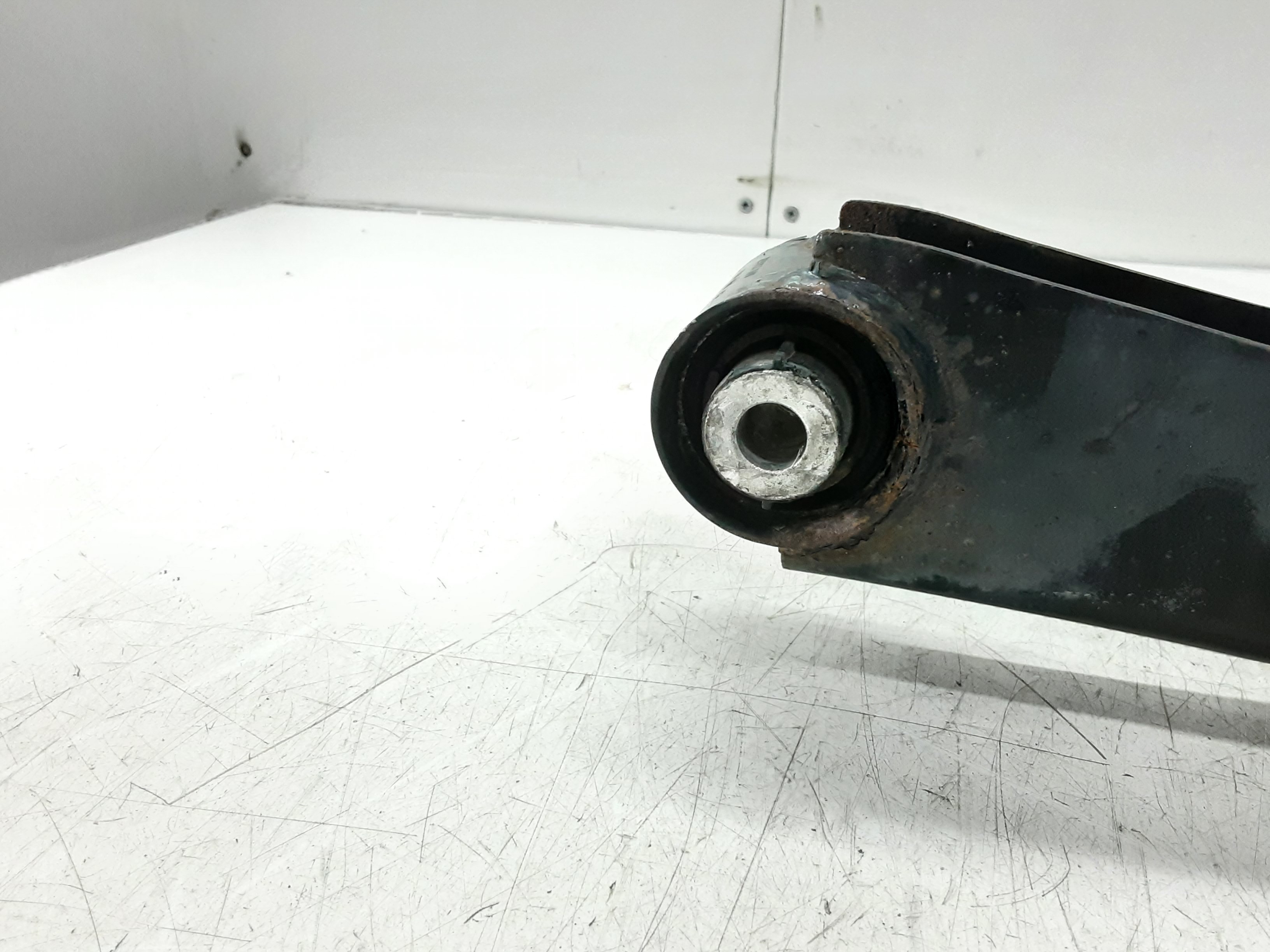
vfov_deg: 51.4
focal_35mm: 27
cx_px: 635
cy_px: 476
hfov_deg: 65.3
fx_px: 991
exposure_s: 1/50
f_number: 1.9
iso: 200
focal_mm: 2.91
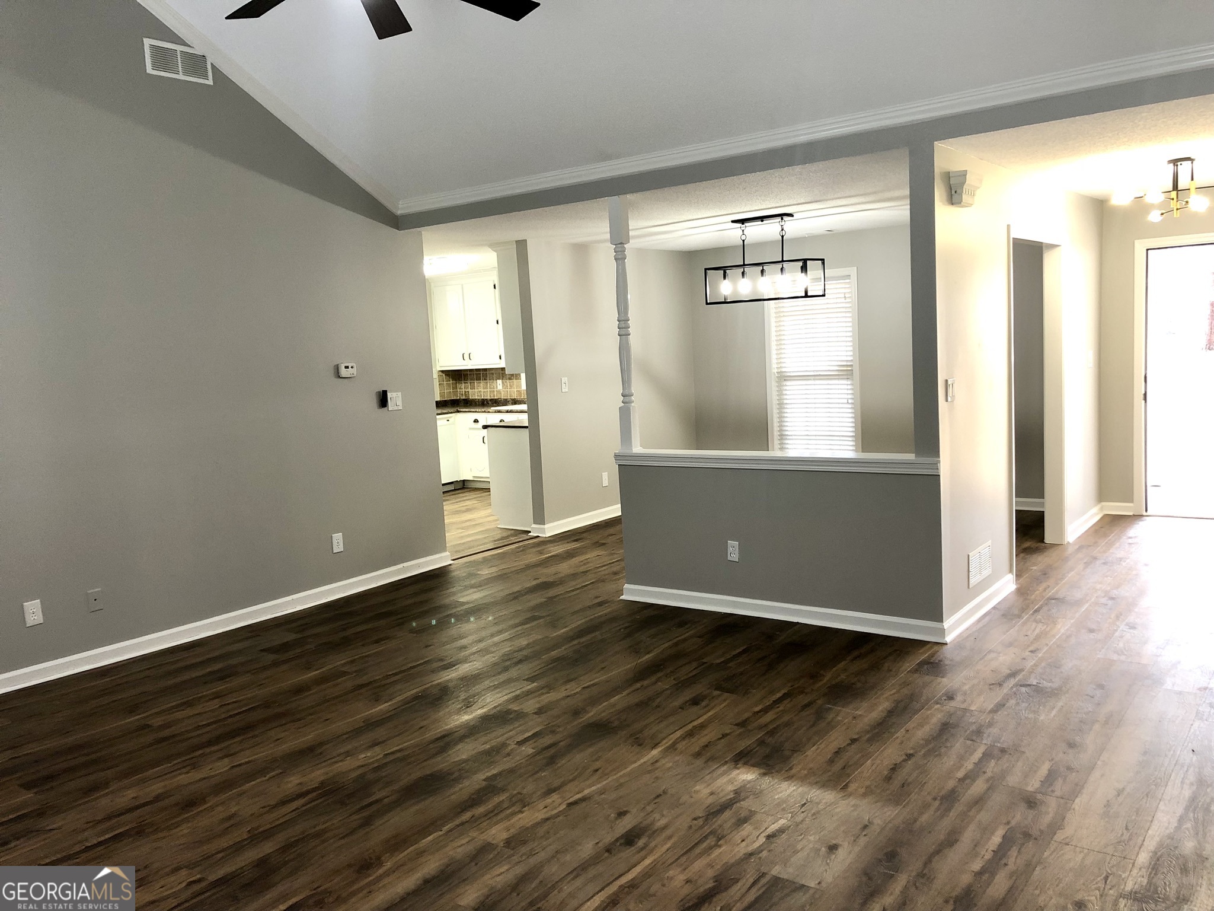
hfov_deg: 63.4
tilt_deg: -5.6
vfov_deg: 49.7
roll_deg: +3.5
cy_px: 456
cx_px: 607
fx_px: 982
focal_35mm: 28
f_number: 1.8
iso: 40
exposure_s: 1/20
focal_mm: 4
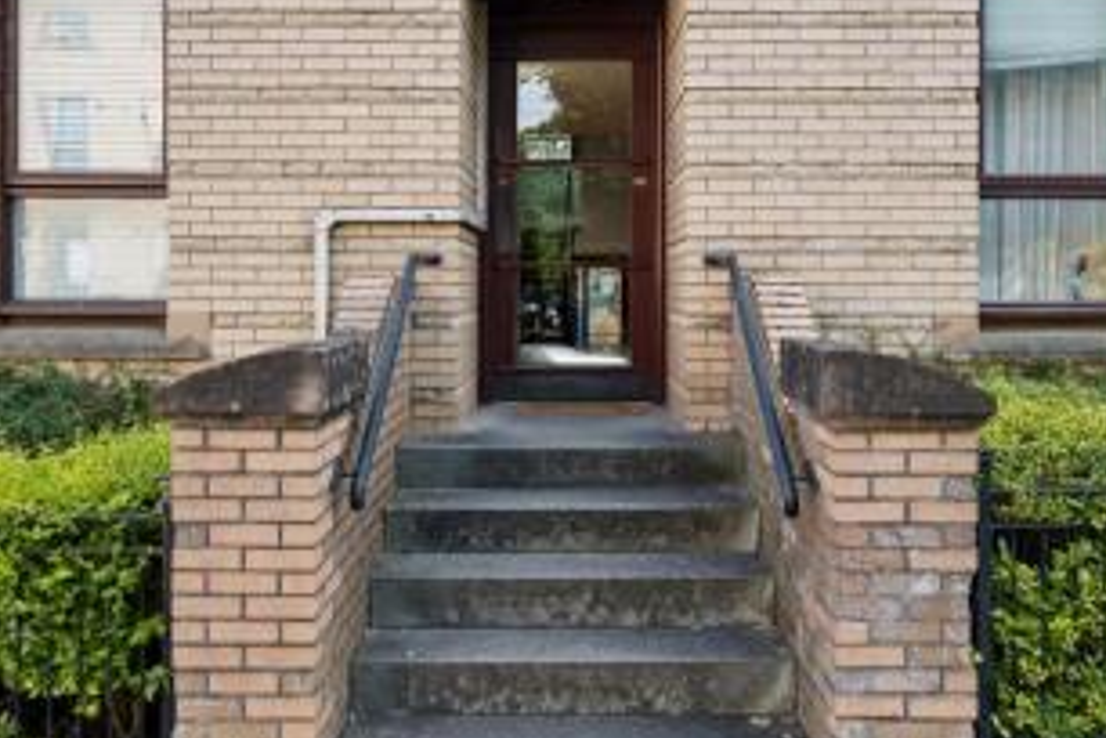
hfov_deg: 65.5
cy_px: 295
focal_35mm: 28
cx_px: 567
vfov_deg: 46.1
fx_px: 860
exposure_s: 1/1000
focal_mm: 18
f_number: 4
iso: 800
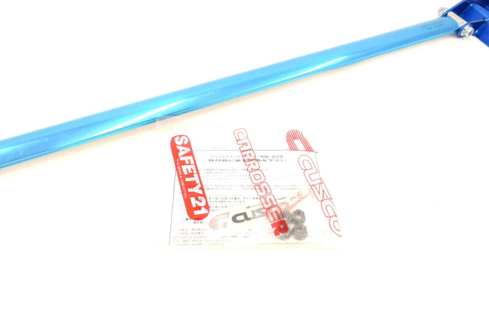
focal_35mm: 27
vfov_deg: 48.0
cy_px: 164
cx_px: 244
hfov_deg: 67.3
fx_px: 367
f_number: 5.6
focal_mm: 18
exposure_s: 1/125
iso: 400
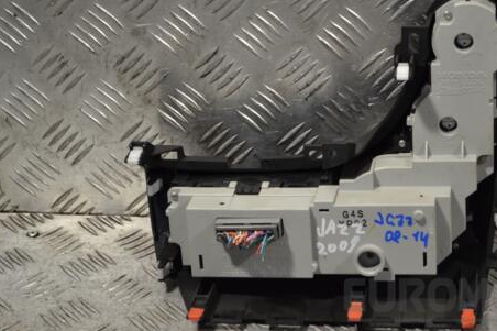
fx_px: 1237
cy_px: 148
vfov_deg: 15.2
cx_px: 323
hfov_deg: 22.6
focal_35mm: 90
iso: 140
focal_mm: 45
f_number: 5.3
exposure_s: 1/30
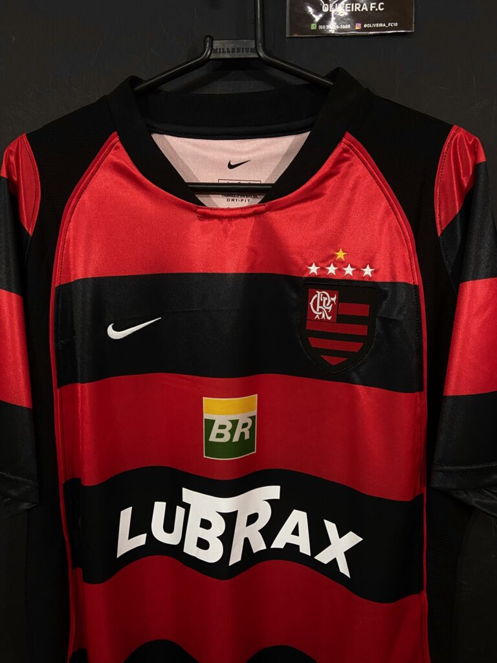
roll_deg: +1.0
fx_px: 498
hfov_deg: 53.1
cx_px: 248
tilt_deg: -7.6
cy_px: 332
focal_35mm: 26
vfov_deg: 67.3
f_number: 1.8
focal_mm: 4.25
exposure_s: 1/60
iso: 125
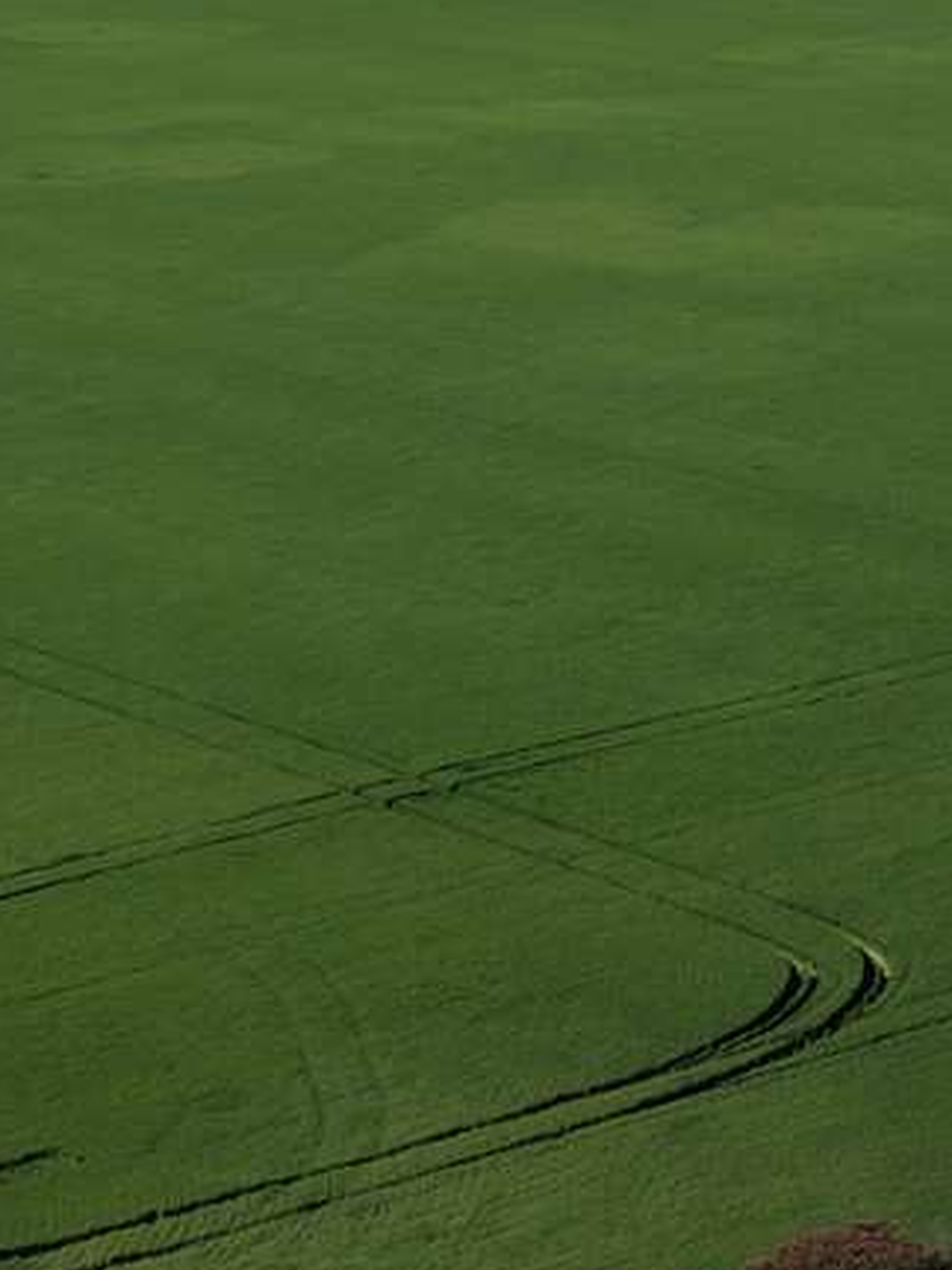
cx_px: 2467
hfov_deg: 11.0
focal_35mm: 107
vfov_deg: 18.1
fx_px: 3926
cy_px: 159
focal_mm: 8.67
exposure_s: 1/5000
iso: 200
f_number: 1.8
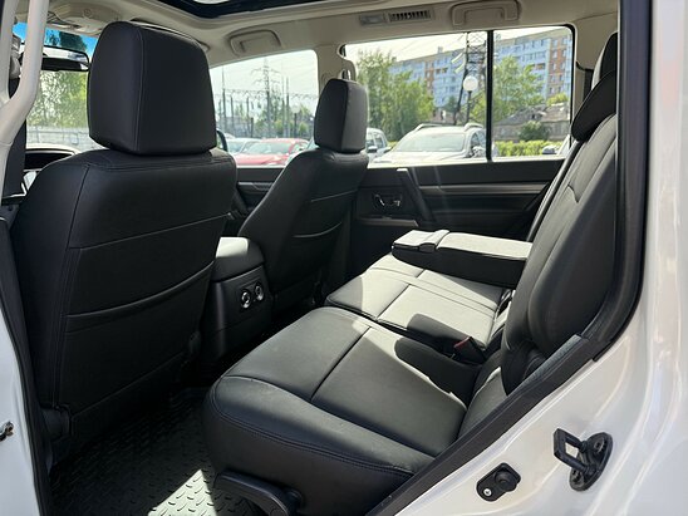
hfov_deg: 71.6
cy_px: 258
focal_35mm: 24
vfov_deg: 56.8
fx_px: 477
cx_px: 344
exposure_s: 1/702
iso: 100
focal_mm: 6.76
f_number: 1.78
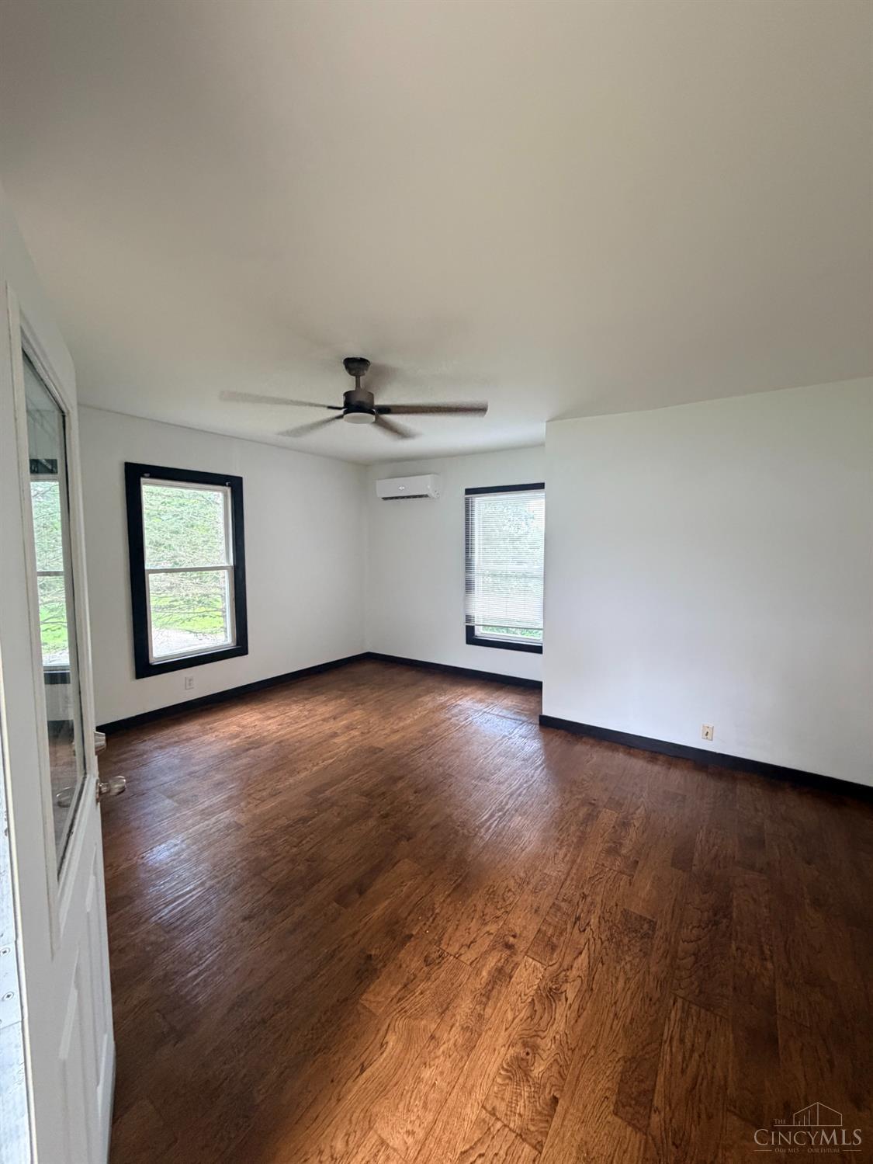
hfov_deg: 85.7
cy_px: 582
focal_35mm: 14
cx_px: 436
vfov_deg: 102.0
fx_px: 471
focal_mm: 2.22
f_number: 2.2
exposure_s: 1/60
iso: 320
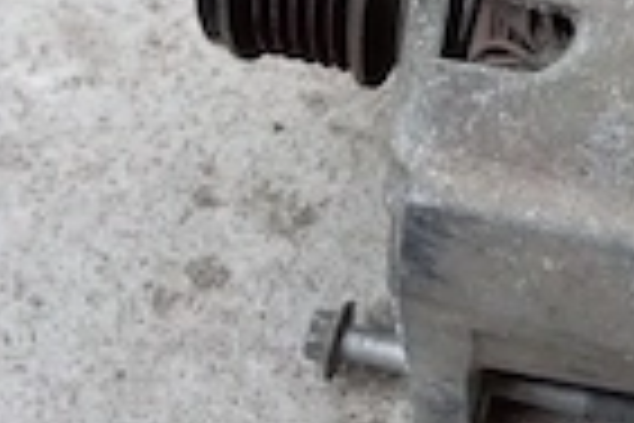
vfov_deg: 17.8
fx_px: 1303
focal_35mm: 74
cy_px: -34
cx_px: 625
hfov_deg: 26.0
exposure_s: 1/20
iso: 1754
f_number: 1.8
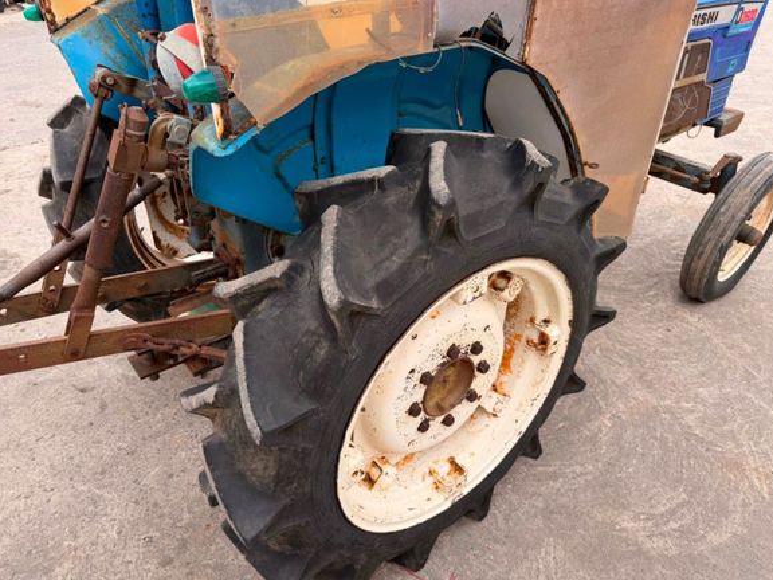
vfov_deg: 54.9
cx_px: 380
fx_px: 558
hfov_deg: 69.4
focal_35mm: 25
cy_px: 281
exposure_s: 1/1250
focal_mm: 6.76
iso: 80
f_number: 1.78
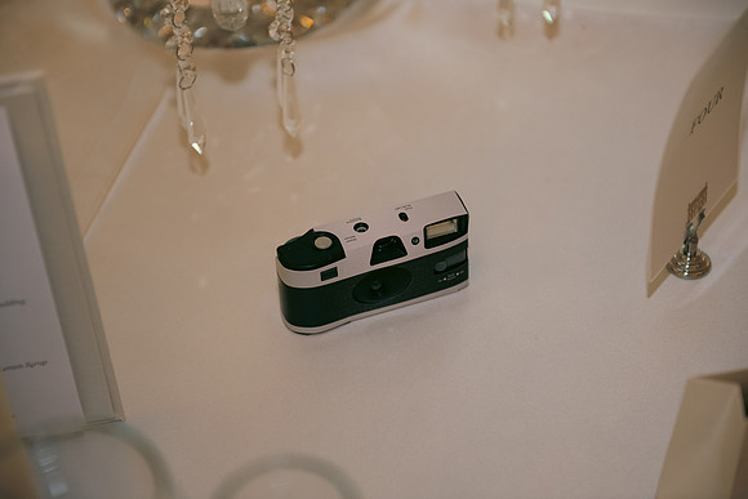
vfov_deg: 19.5
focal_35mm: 70
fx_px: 1455
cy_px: 250
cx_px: 374
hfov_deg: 28.8
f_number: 3.5
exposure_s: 1/160
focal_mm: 70
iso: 500
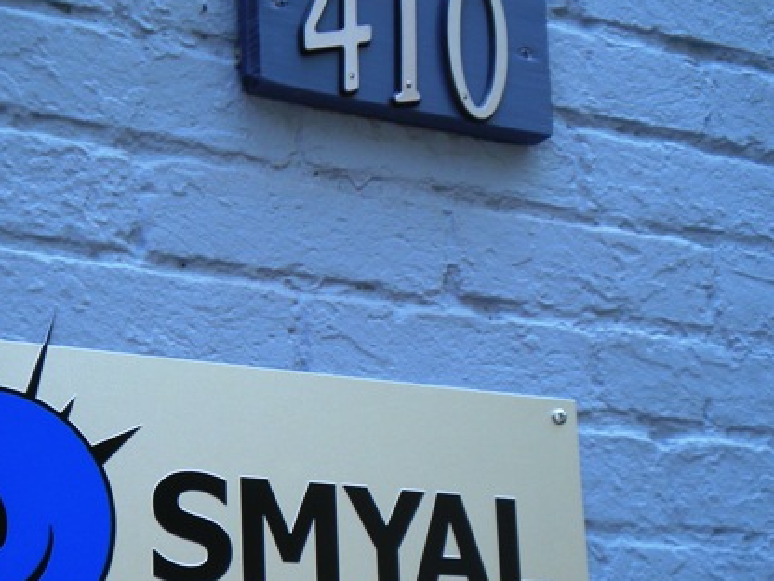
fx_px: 1789
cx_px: 214
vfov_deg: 18.3
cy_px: 425
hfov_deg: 24.2
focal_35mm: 80
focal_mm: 9.3
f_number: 3.9
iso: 80
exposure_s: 1/120
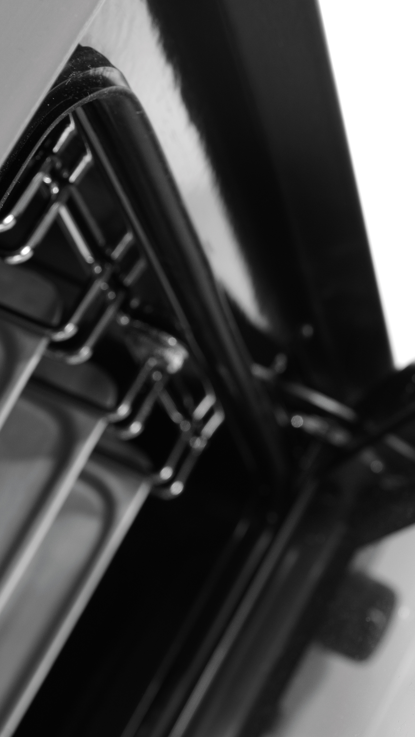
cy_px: 368
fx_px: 2152
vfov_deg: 19.5
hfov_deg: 10.8
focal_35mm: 110
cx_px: 494
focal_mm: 70
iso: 200
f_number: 9
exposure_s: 1/40
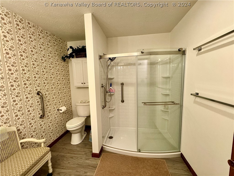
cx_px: 117
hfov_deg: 102.1
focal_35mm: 14
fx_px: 95
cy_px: 88
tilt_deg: -7.6
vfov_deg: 85.7
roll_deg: +1.8
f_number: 2.2
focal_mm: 2.22
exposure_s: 1/60
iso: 320
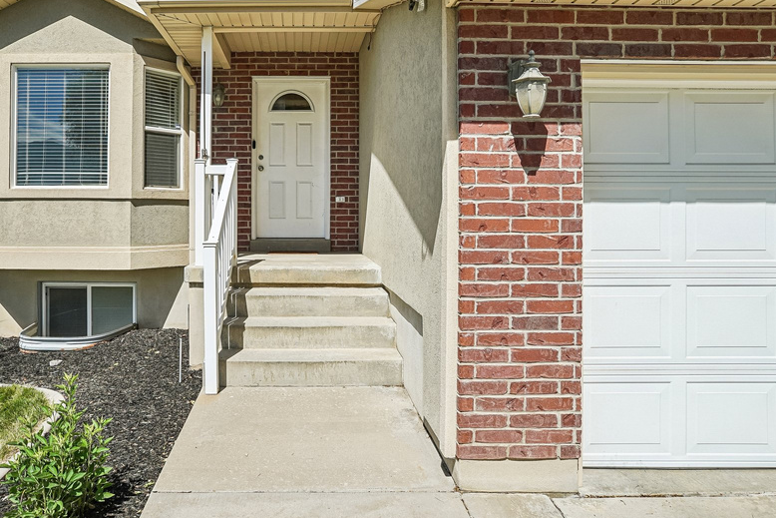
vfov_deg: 50.9
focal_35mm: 25
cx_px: 295
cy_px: 202
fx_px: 539
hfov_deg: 70.4
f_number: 8
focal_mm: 19
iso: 100
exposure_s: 1/320
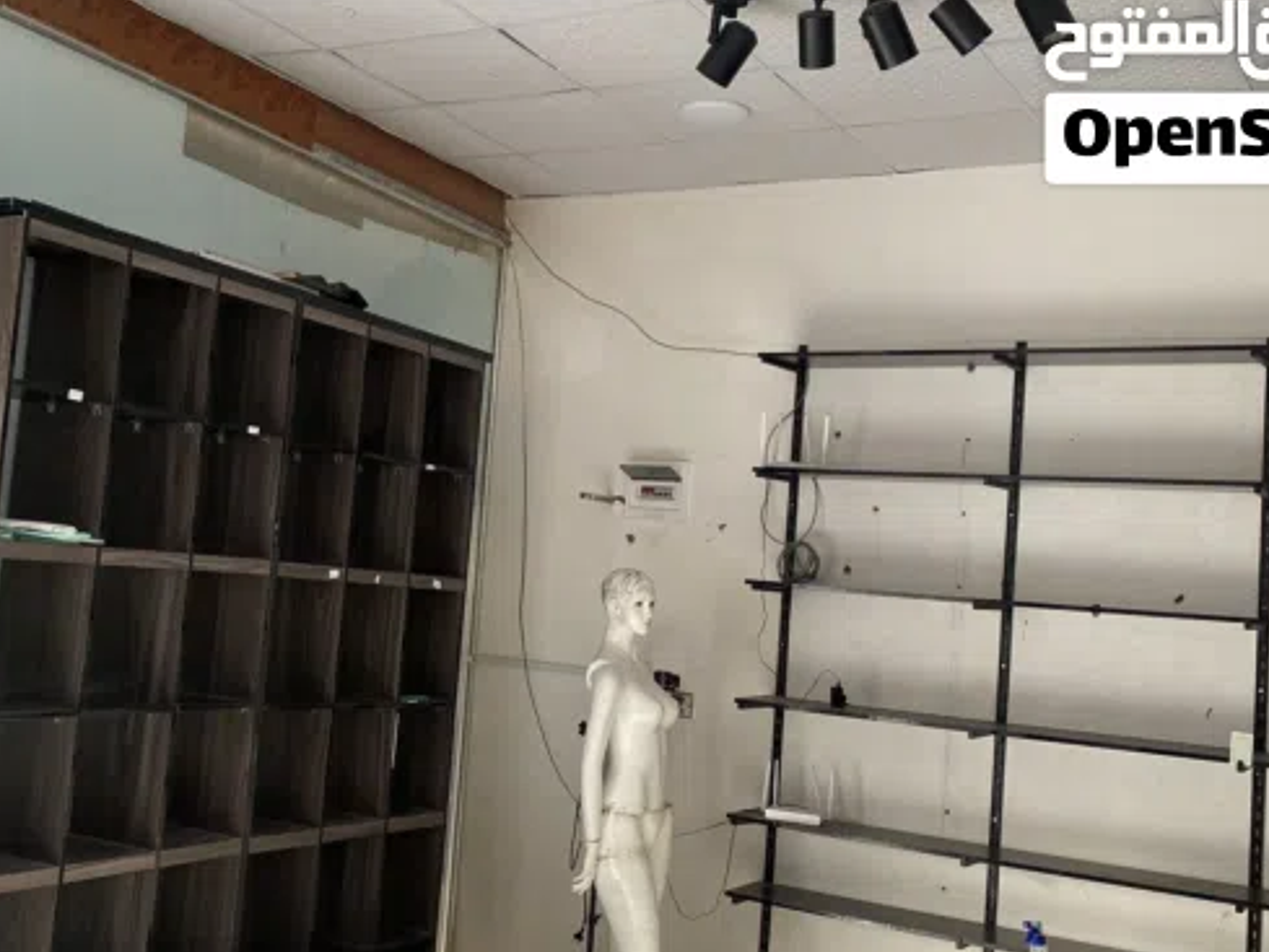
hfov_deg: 53.9
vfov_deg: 41.7
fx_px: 1247
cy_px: 558
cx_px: 654
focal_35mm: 34
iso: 125
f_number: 1.8
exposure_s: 1/104
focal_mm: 4.25
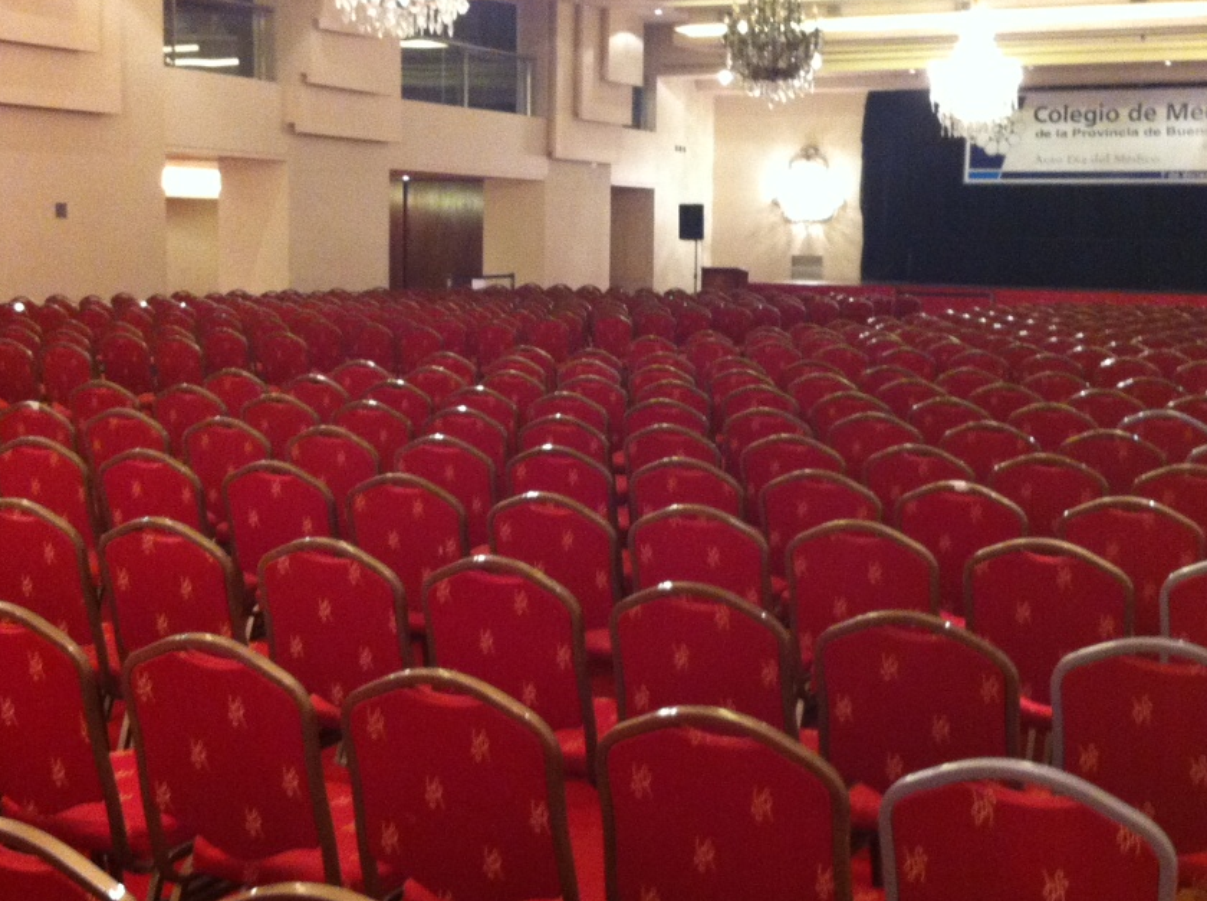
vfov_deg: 27.0
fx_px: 1880
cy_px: 428
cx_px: 655
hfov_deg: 35.6
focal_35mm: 54
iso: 400
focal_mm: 3.85
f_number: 2.8
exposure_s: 1/15
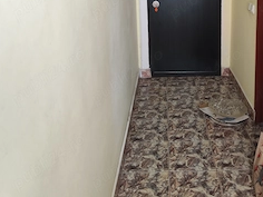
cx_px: 166
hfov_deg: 47.4
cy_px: 10
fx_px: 296
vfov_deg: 34.2
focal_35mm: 39
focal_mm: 7.01
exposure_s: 1/60.5
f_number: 1.69
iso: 1155
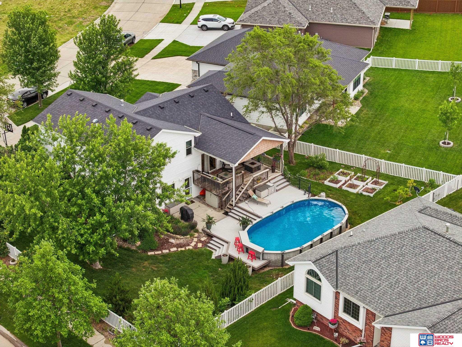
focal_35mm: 70
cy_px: 174
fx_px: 934
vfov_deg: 21.0
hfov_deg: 27.8
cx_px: 231
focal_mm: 19.4
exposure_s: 1/40
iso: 120
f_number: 2.8
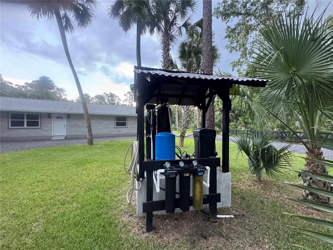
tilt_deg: +0.7
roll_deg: +1.0
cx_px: 166
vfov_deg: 85.7
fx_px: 135
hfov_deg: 102.1
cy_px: 125
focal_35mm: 14
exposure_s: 1/77
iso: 320
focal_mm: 2.22
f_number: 2.2
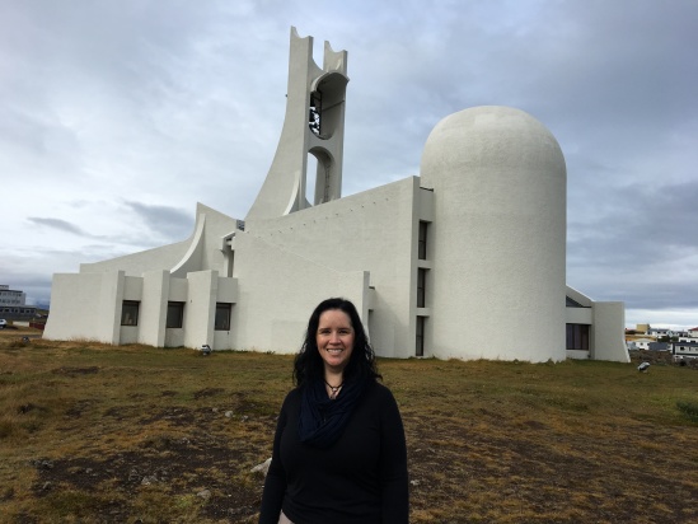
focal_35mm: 29
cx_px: 349
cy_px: 262
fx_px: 585
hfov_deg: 61.6
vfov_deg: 48.2
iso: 25
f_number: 2.2
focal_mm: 4.15
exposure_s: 1/1374
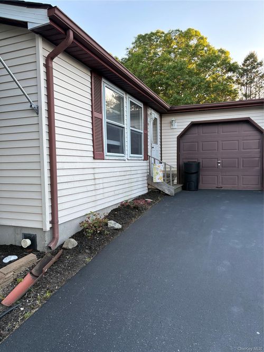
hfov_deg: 53.0
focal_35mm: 26
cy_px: 176
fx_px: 264
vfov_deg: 67.3
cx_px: 132
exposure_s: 1/243
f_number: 1.6
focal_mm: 5.96
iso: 64
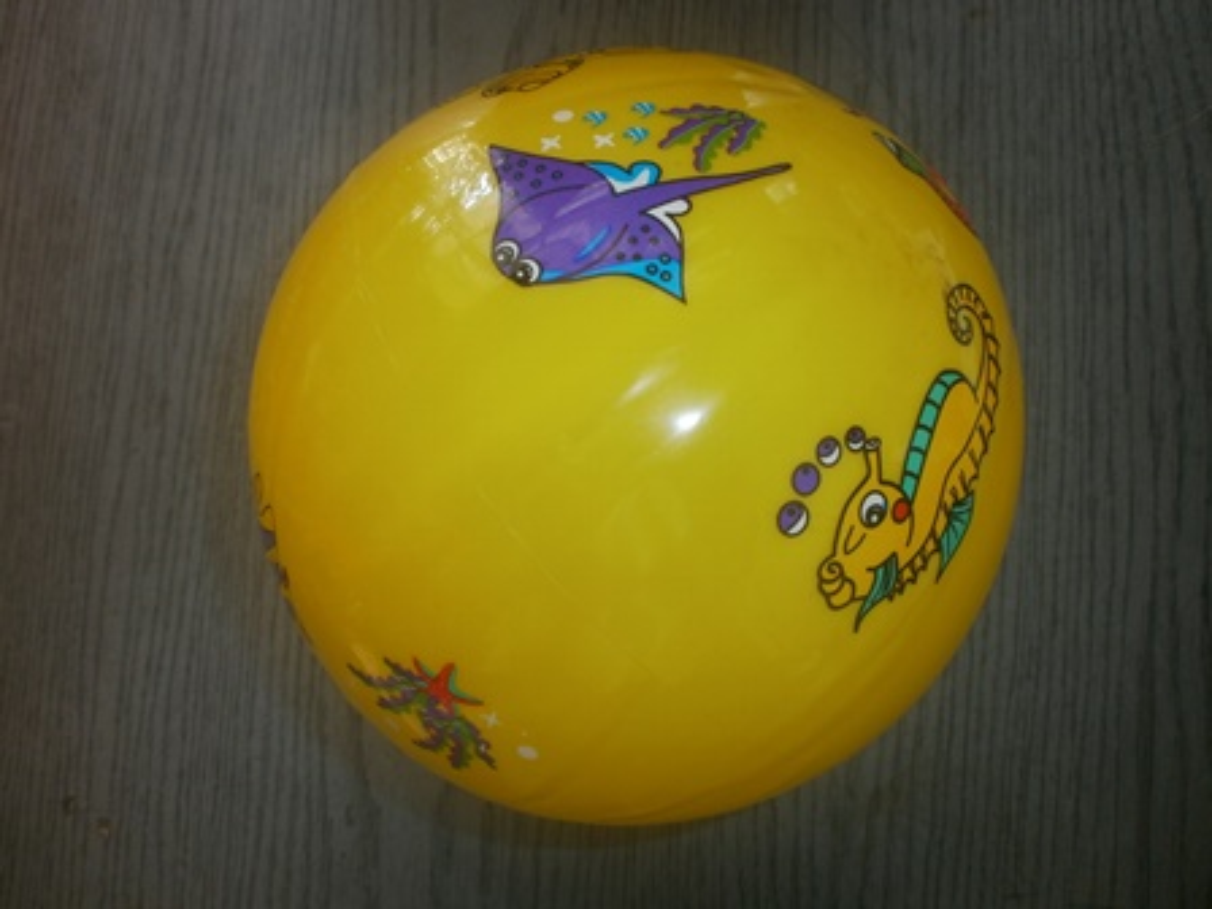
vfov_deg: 51.4
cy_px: 454
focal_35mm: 27
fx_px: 945
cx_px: 606
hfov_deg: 65.3
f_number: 2.9
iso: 125
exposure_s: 1/30
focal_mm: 4.8
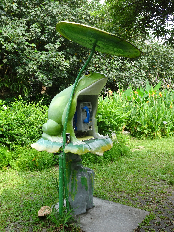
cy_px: 116
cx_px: 87
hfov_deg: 37.7
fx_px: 255
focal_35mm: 38
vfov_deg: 49.0
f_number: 4
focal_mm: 6.56
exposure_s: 1/160
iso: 80
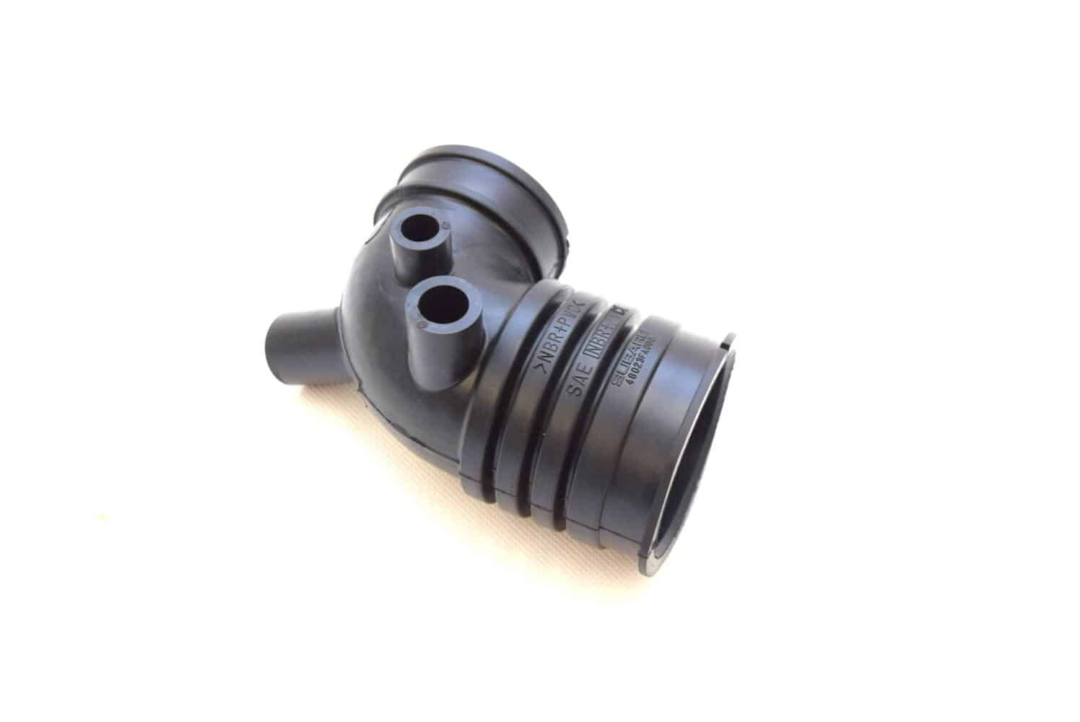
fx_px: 1351
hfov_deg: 43.6
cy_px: 361
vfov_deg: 29.9
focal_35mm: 45
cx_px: 540
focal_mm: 30
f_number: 7.1
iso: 400
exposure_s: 1/200
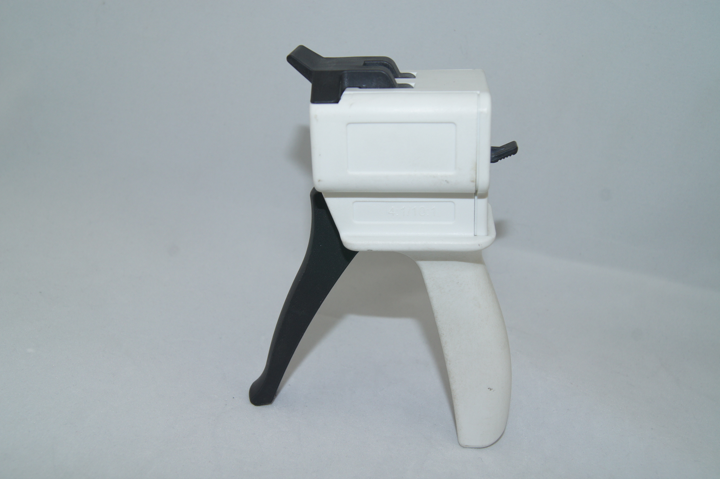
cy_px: 240
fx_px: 779
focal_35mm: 39
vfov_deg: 34.1
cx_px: 360
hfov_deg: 49.6
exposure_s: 1/160
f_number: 9
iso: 200
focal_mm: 26
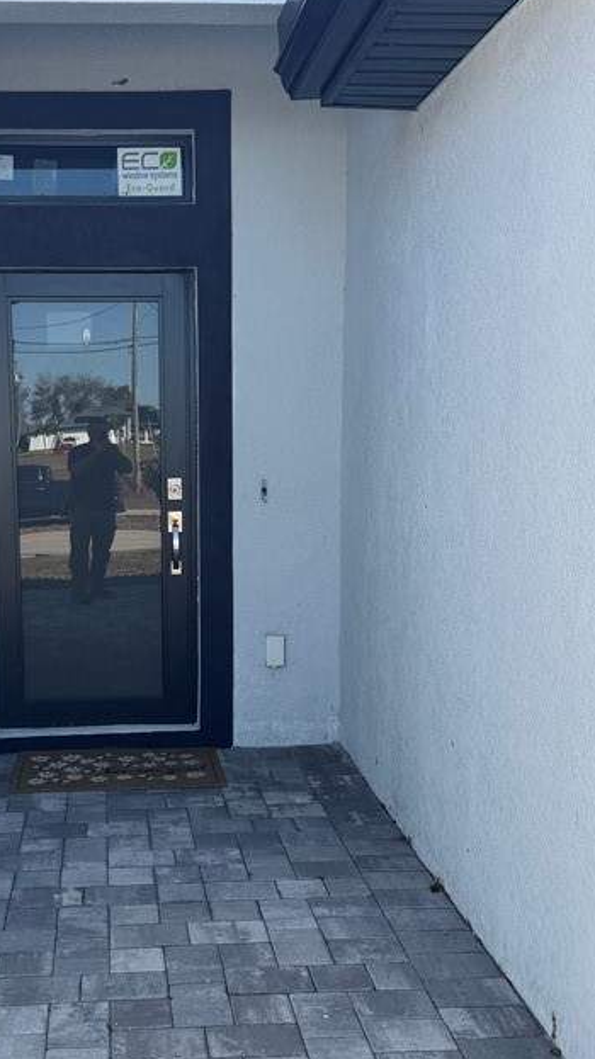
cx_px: 172
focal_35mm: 43
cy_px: 603
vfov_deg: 47.2
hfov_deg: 27.4
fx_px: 1207
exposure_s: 1/938
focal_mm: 6.76
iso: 80
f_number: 1.78
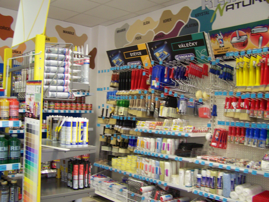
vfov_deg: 37.7
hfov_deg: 49.0
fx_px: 295
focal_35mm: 38
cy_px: 101
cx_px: 134
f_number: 2.8
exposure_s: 1/20
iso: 160
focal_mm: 6.3
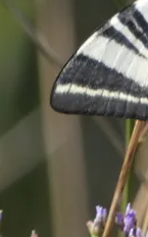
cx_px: 268
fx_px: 13536
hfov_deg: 0.6
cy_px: 79
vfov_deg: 1.0
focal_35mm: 2091
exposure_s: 1/100
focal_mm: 128.4
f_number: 5.6
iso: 80
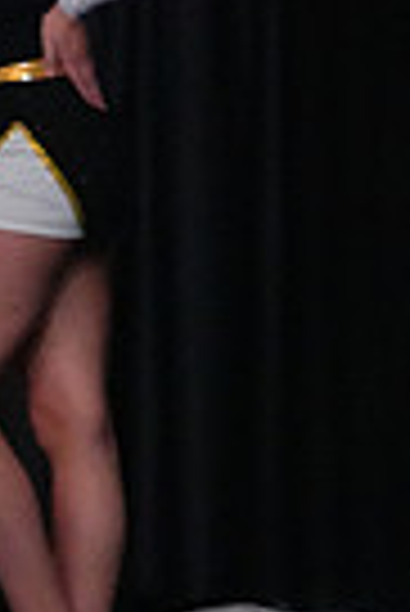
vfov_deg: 2.1
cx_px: -806
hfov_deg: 1.4
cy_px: 92
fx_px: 17056
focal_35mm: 1001
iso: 16000
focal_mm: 235
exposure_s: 1/1250
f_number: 5.6
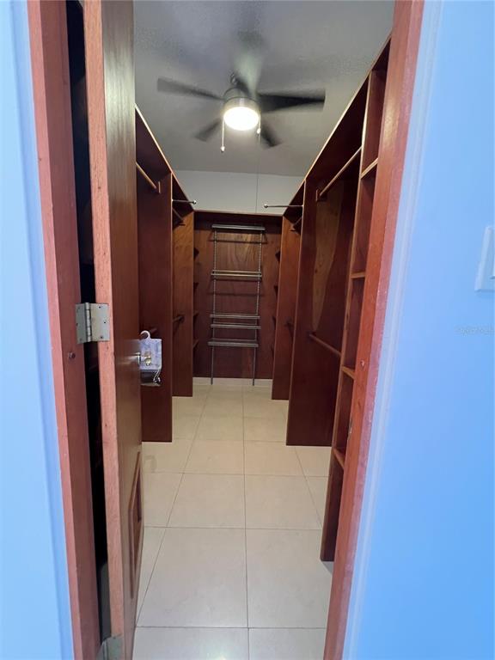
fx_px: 248
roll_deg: -1.3
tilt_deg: -9.8
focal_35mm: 13
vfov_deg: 106.2
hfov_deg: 89.9
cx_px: 248
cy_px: 330
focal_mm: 1.57
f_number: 1.8
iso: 1000
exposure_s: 1/40
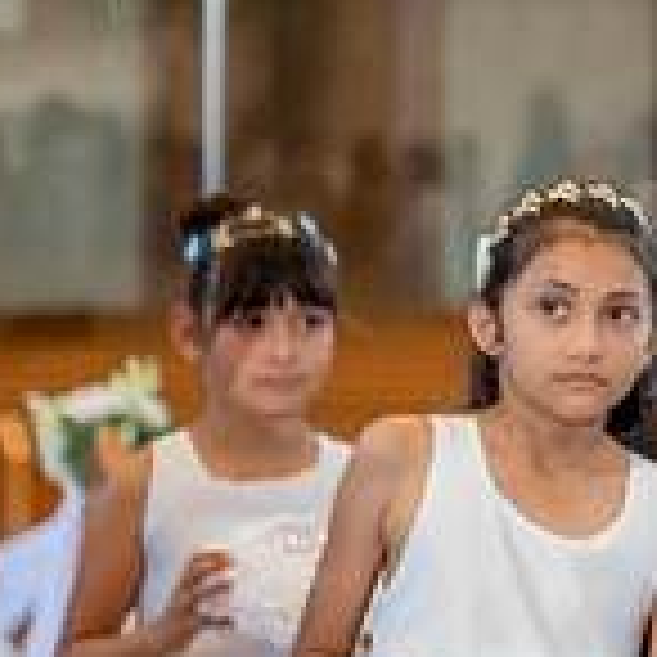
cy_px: 3
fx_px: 7516
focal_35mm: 350
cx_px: 1646
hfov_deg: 4.9
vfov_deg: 5.0
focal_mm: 70
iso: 1000
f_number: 3.2
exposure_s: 1/200
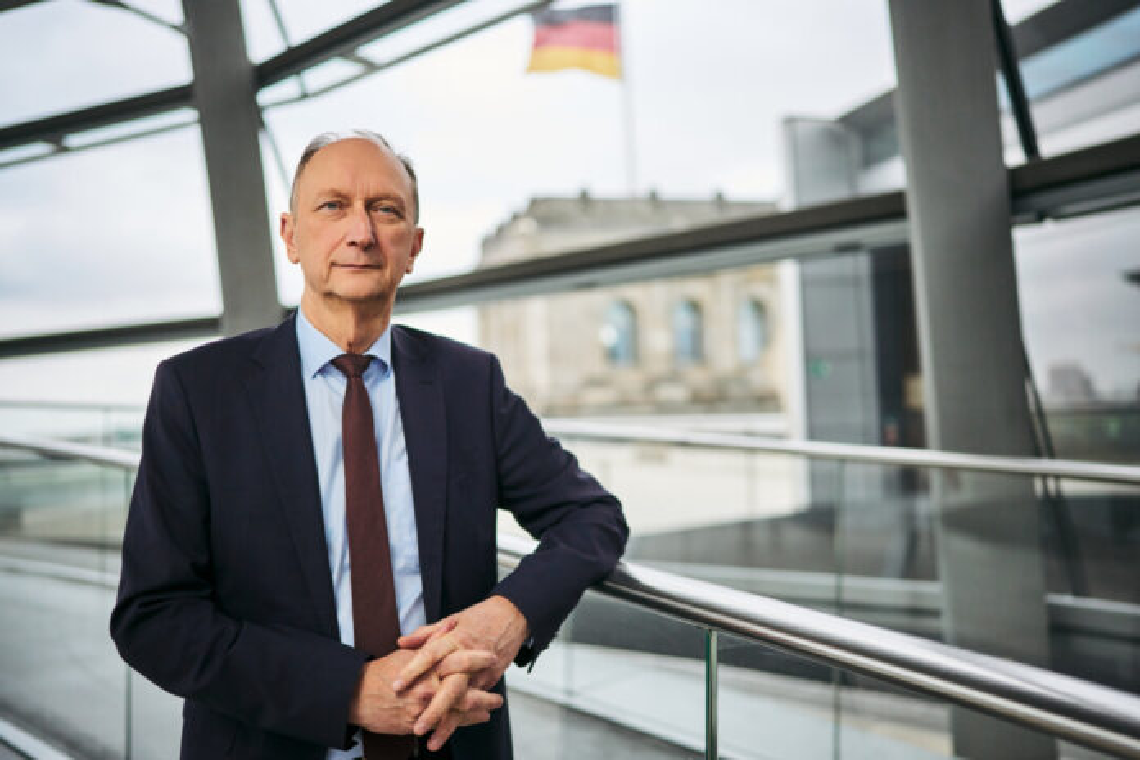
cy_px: 380
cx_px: 570
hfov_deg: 54.4
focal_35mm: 35
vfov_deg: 37.9
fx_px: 1108
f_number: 1.4
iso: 1000
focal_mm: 35
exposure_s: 1/400
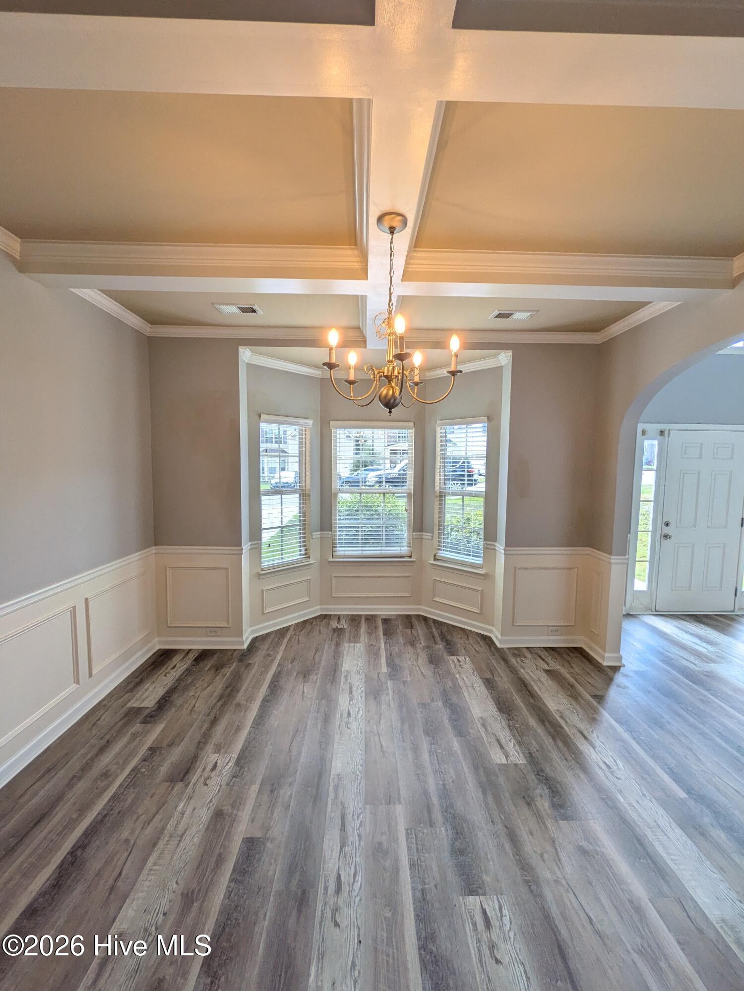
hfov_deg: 85.7
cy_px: 496
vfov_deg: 102.1
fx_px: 401
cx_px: 372
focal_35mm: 14
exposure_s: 1/153
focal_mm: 1.85
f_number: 2.2
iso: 84
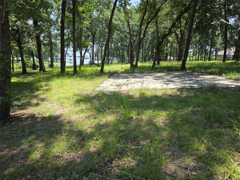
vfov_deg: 58.9
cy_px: 90
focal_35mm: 23
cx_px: 120
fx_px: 159
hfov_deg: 73.9
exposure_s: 1/1819
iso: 80
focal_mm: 5.4
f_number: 1.8
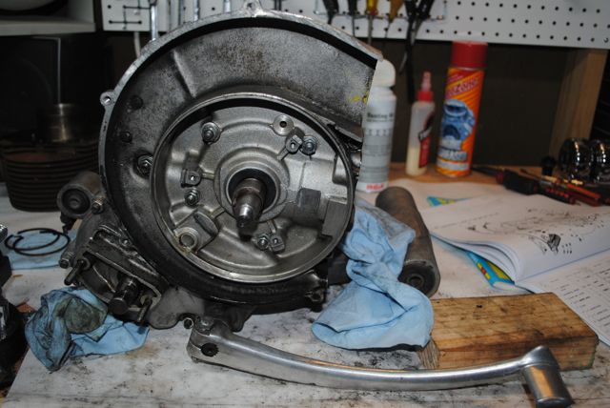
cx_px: 305
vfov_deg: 40.0
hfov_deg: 57.2
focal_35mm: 33
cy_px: 204
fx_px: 560
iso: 200
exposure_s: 1/60
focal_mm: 22
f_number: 4
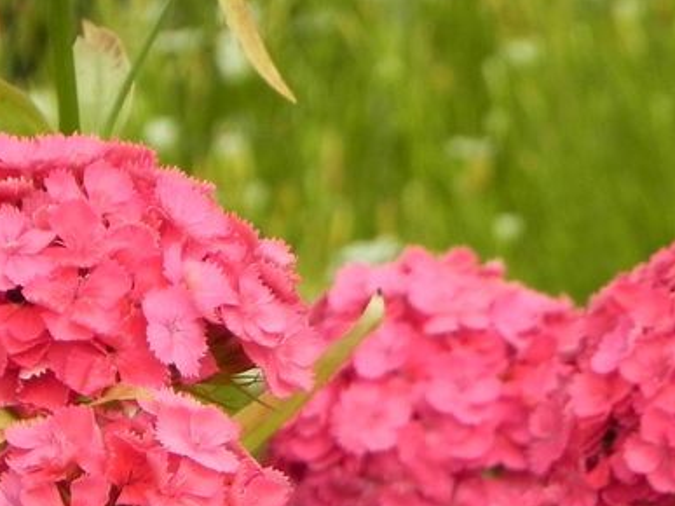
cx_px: 463
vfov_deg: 1.9
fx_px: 15634
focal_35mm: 802
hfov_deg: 2.5
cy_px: 653
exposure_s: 1/800
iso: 160
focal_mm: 51.8
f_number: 5
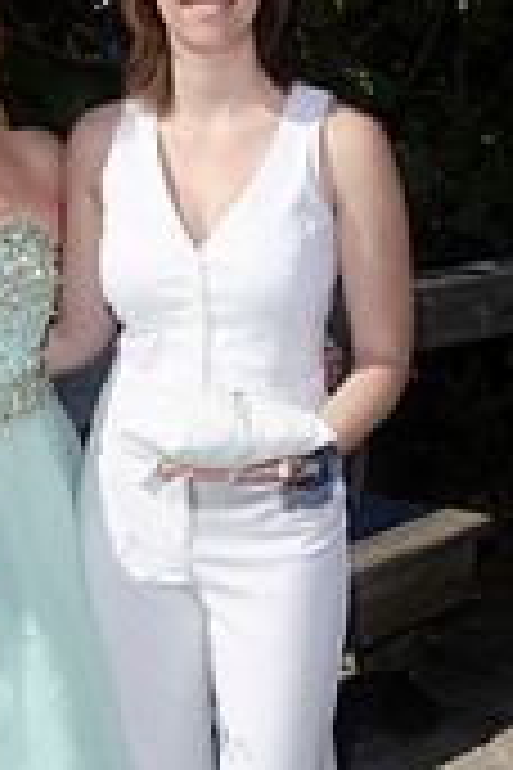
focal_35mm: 71
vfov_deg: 28.4
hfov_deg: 19.0
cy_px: 423
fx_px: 1518
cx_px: 108
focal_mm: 18
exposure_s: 1/250
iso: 100
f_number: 10
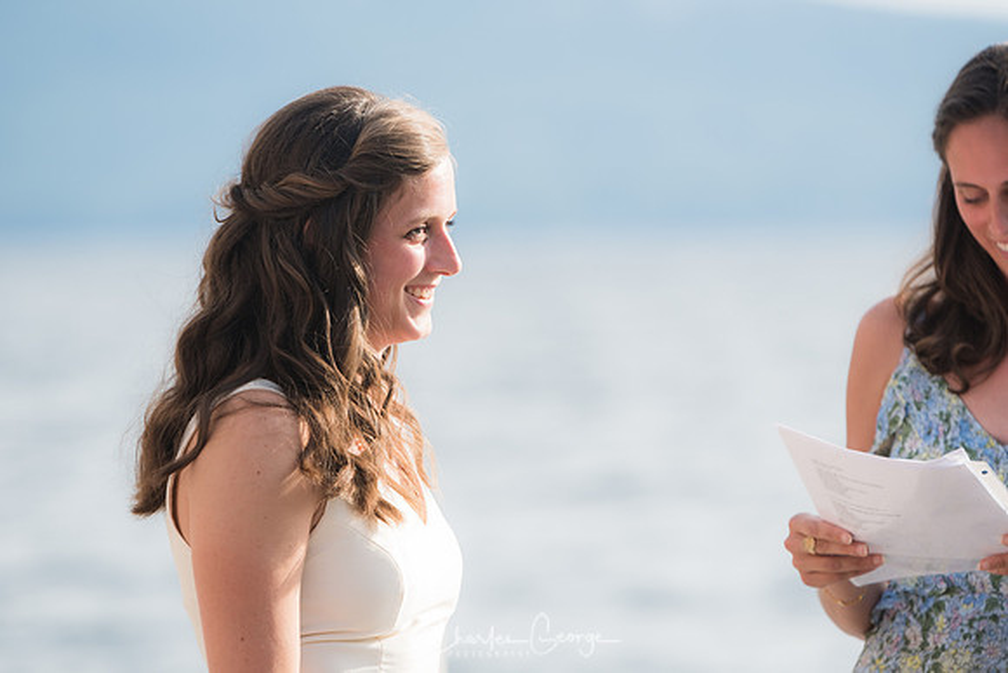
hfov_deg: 6.9
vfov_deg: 4.6
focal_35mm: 300
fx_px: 8402
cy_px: 336
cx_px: 504
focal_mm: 200
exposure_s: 1/800
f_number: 4
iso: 200
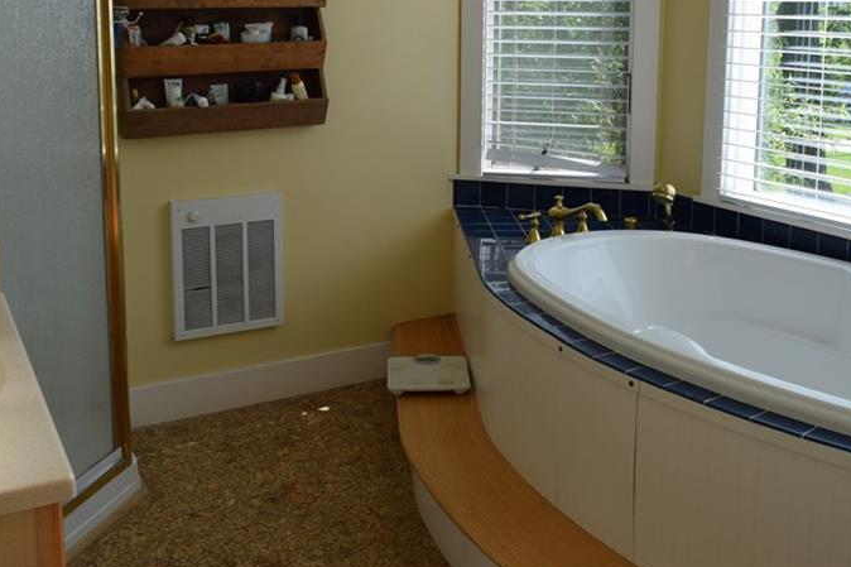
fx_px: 969
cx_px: 400
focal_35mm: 41
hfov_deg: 47.4
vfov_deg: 32.0
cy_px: 145
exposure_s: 1/250
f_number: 8
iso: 360
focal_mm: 18
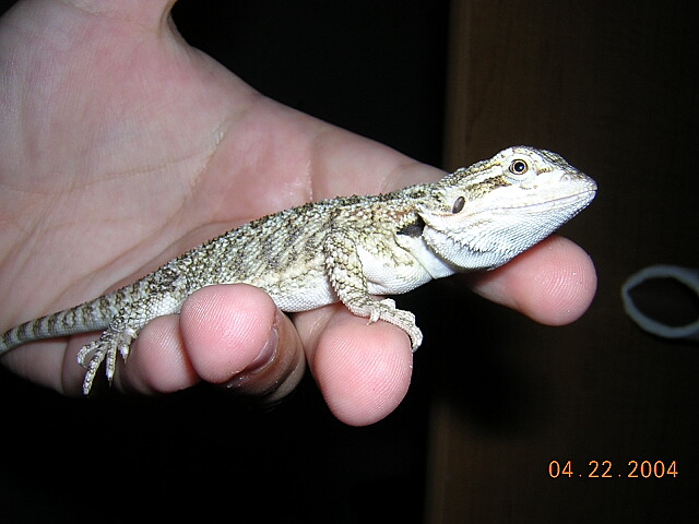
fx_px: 727
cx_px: 350
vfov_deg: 39.7
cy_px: 262
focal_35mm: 36
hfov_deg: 51.4
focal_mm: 4.7
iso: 100
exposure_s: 1/60.1
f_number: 5.2
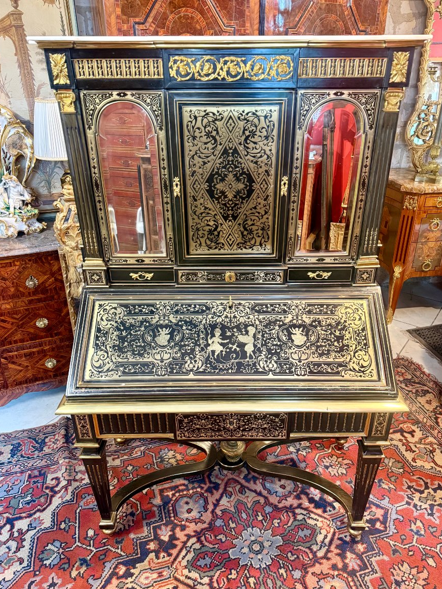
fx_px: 426
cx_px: 225
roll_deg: +0.7
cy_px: 290
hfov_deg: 54.9
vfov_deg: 69.4
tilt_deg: -26.1
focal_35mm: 25
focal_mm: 6.76
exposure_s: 1/50
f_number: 1.78
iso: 500
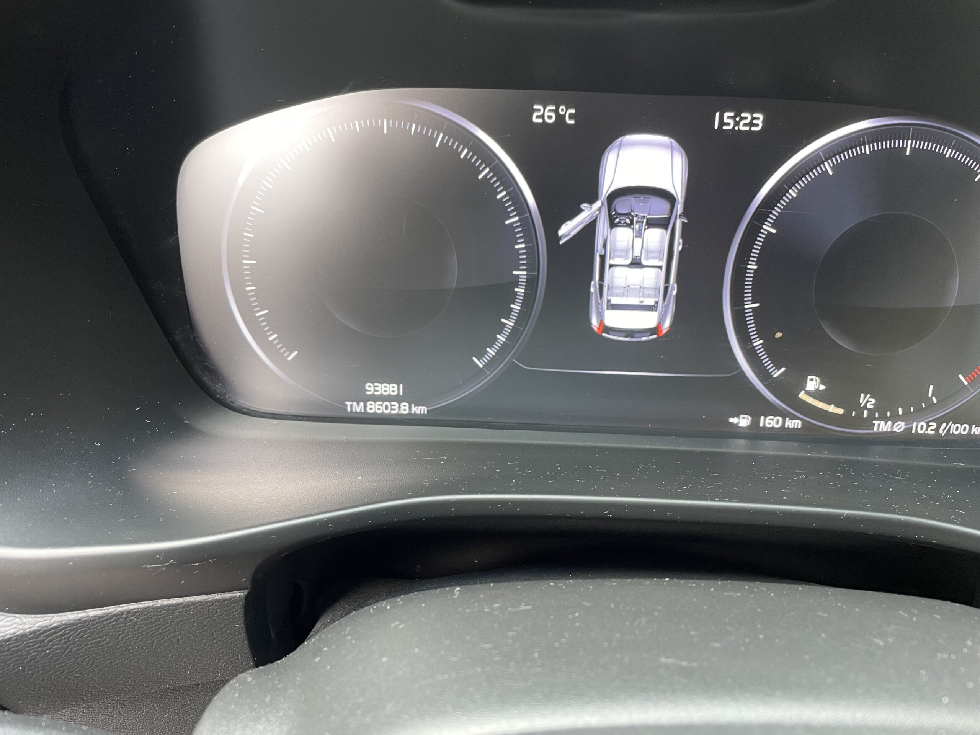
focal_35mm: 26
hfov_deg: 67.3
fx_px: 736
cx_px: 490
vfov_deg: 53.1
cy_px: 368
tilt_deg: -32.9
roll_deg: -3.4
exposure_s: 1/67
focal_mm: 4.2
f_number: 1.6
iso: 125
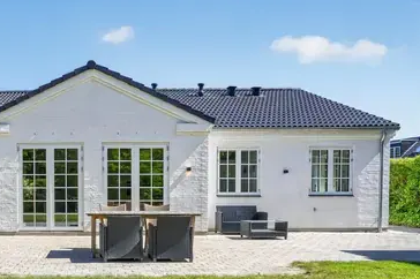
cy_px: 208
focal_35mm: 33
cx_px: 80
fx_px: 385
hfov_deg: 53.2
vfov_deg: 38.9
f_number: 8
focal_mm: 20
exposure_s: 1/100
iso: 400
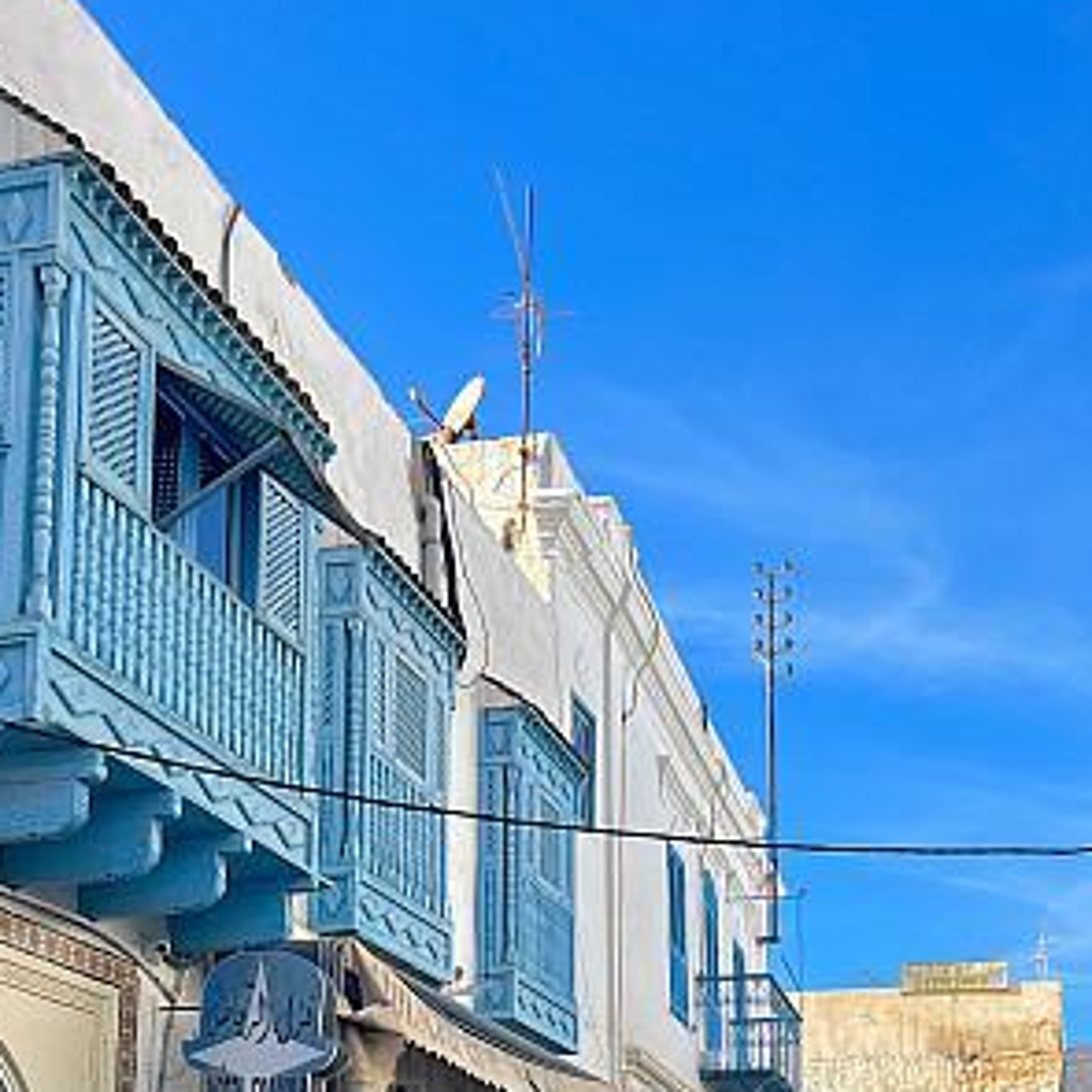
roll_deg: +0.9
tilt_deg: +7.9
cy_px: 1131
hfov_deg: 32.7
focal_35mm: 52
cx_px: 670
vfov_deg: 30.2
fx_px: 1856
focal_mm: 5.7
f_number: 1.5
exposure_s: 1/2123
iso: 50
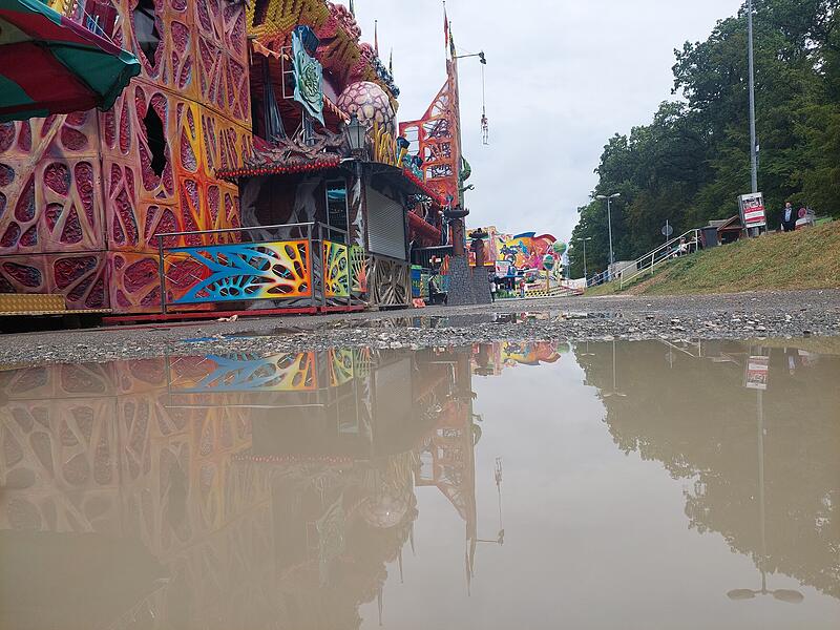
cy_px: 315
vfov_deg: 54.9
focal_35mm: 25
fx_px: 607
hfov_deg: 69.4
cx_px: 420
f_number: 1.8
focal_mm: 5.23
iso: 40
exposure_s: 1/1508
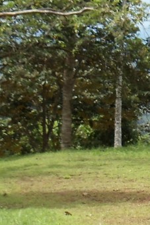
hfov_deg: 3.8
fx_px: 2260
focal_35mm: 362
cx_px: 338
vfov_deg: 5.7
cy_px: 124
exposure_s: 1/500
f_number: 4.4
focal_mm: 10.12
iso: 100
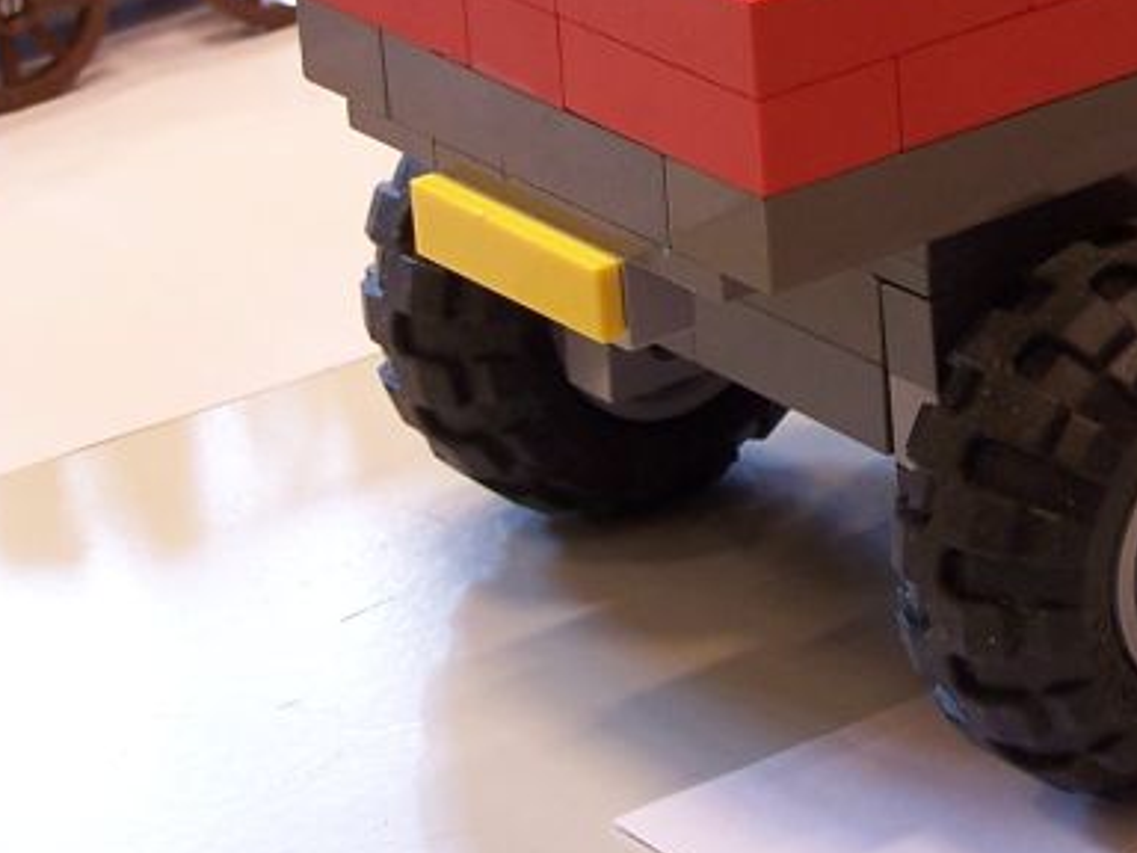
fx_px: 6044
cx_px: 1146
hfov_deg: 10.7
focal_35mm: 184
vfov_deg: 8.0
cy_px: -36
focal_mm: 11.5
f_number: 3.2
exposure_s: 1/6
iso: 80
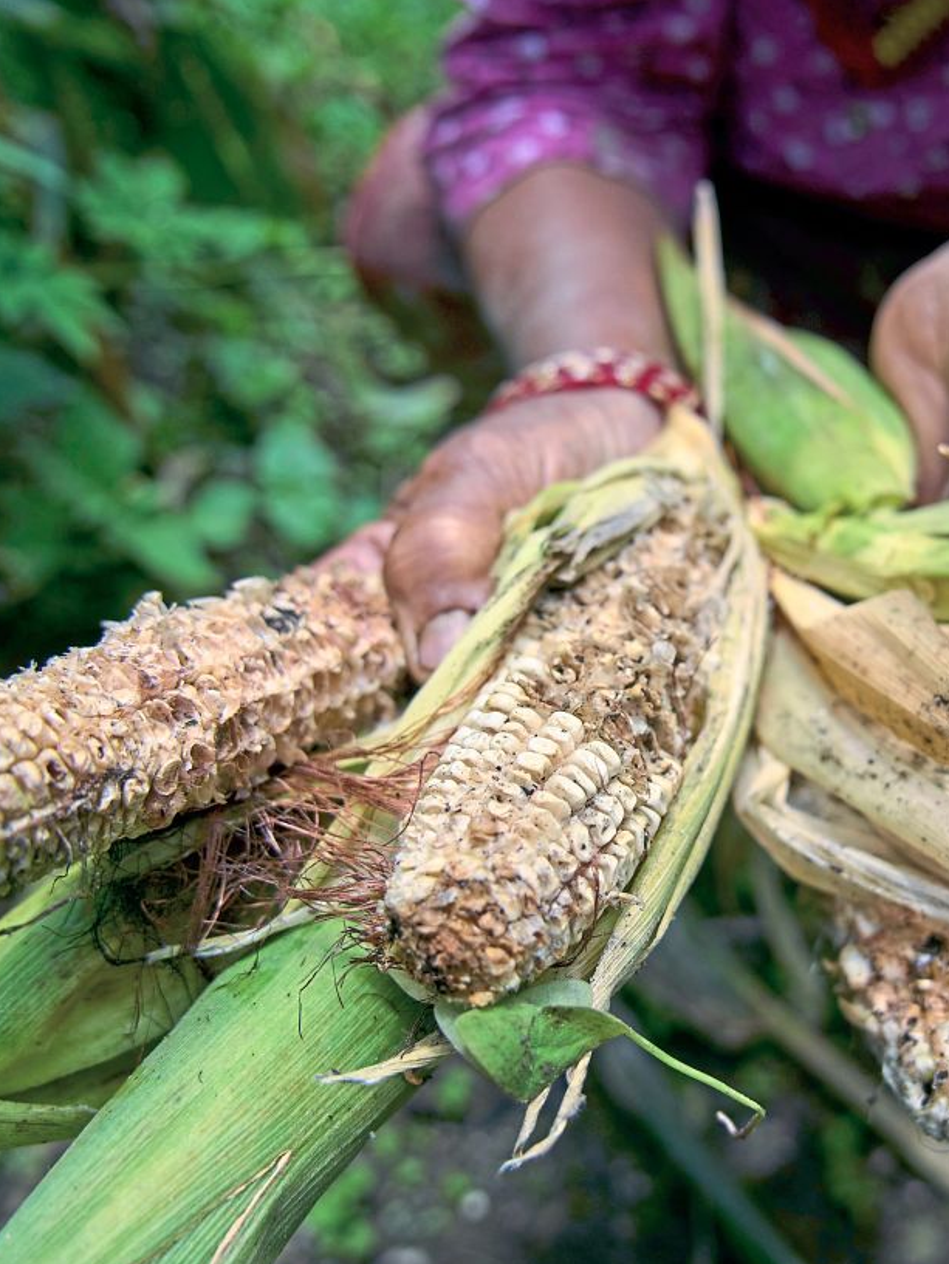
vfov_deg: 52.6
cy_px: 634
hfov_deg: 39.7
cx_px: 704
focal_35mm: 35
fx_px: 1279
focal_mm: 24
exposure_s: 1/3200
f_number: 4
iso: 800
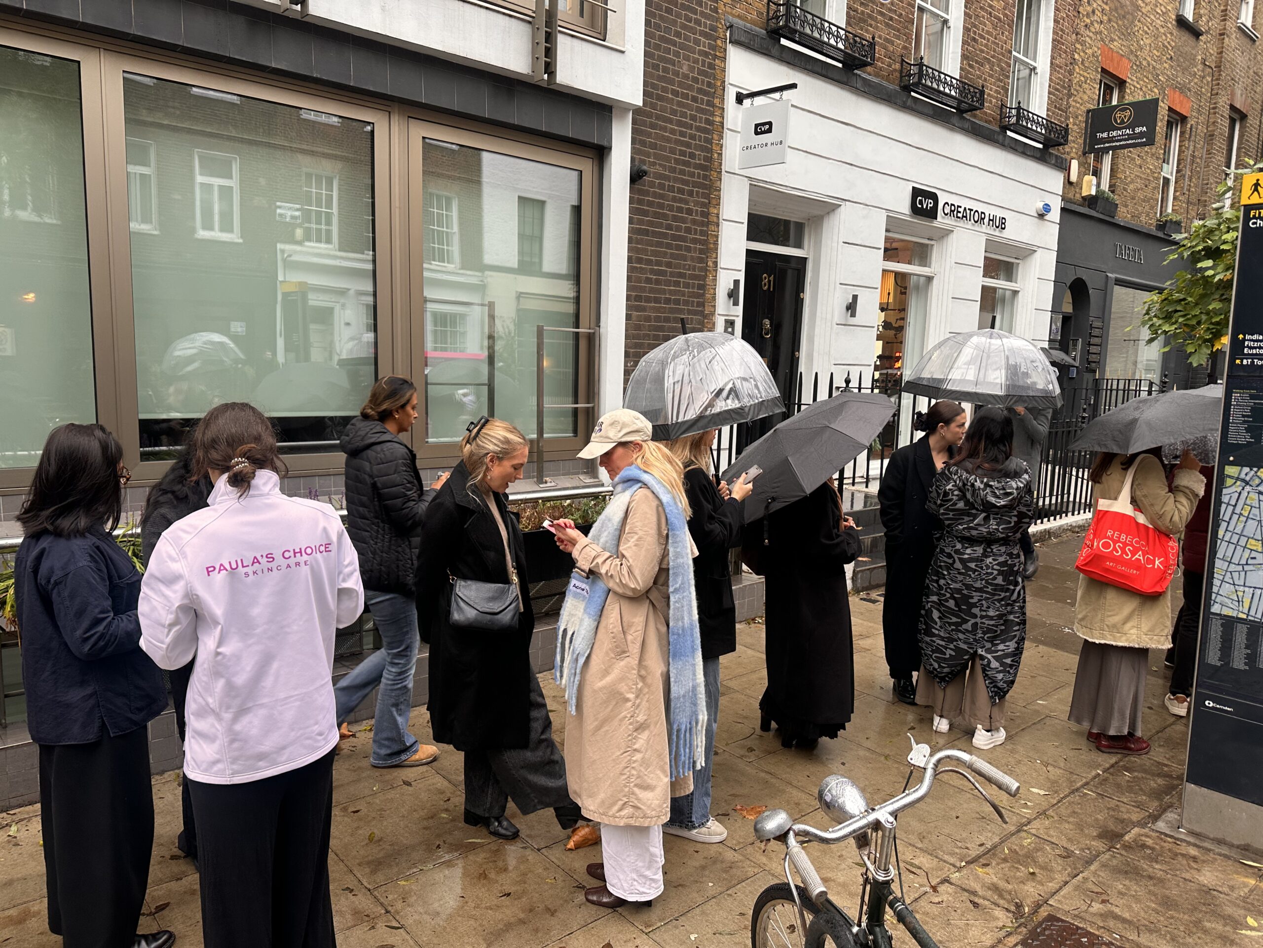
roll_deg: -1.0
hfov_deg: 71.6
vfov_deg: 56.8
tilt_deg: -8.0
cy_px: 474
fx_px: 876
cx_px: 632
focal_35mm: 24
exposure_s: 1/121
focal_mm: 6.86
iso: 125
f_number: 1.78
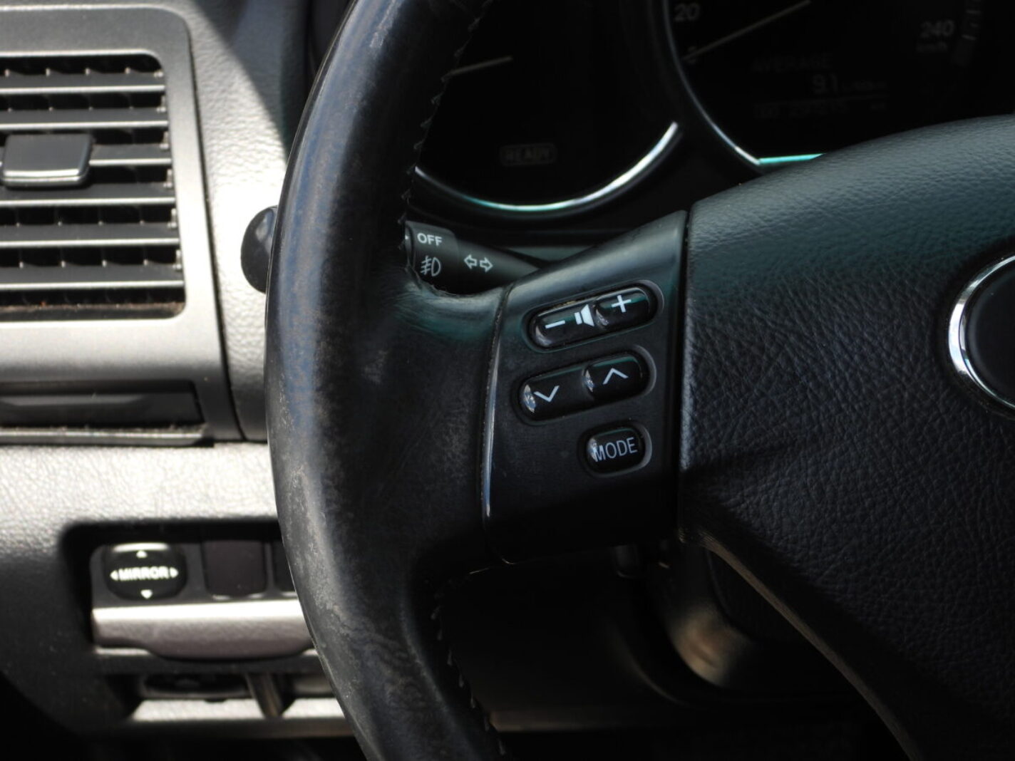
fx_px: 2199
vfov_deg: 19.6
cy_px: 380
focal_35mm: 75
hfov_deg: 26.0
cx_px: 508
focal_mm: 13.5
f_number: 3.5
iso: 100
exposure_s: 1/250
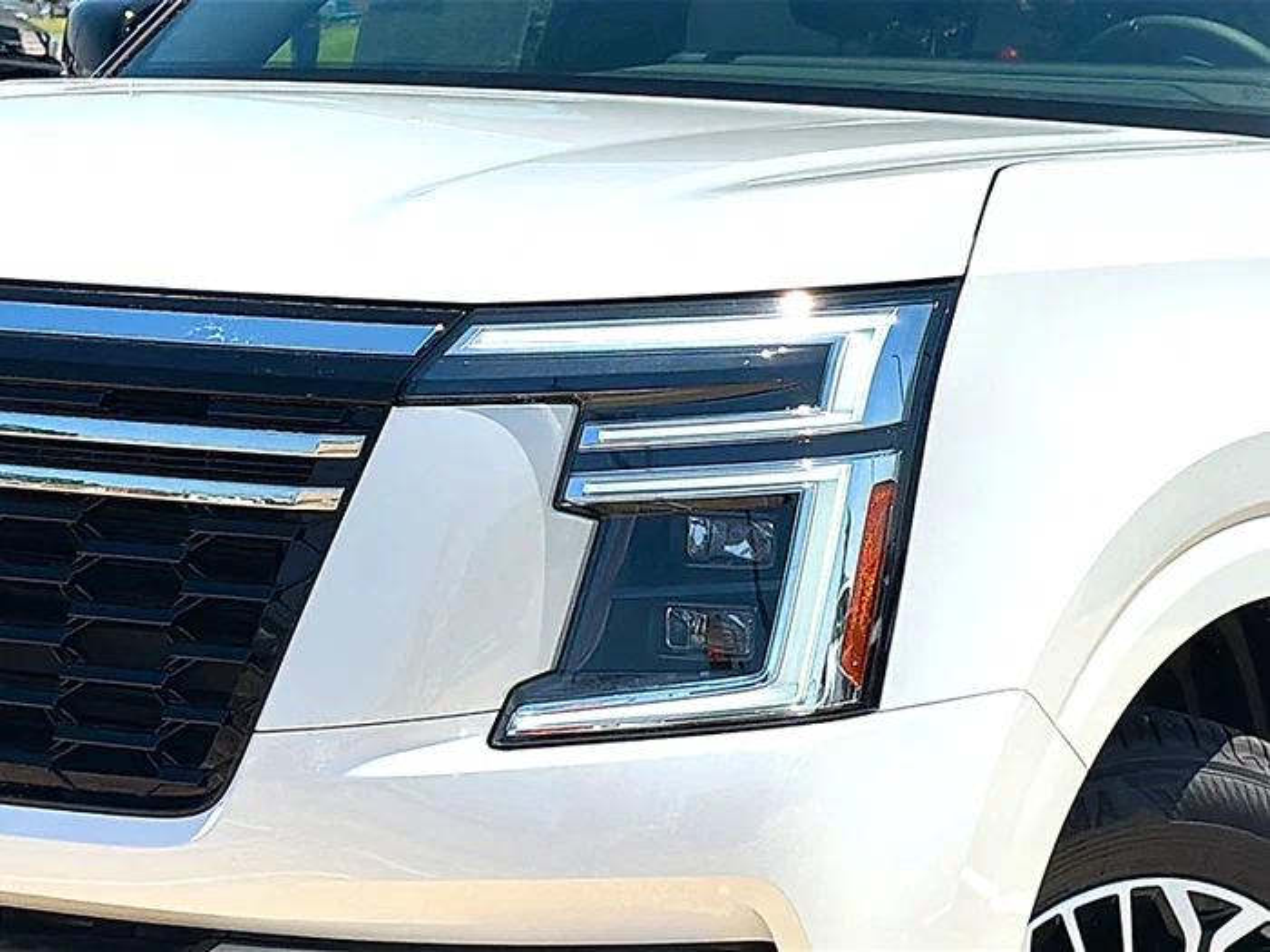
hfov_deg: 19.6
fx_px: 3669
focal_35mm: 100
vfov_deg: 14.8
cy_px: 476
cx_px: 635
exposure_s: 1/7194
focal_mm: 6.86
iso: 64
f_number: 1.78
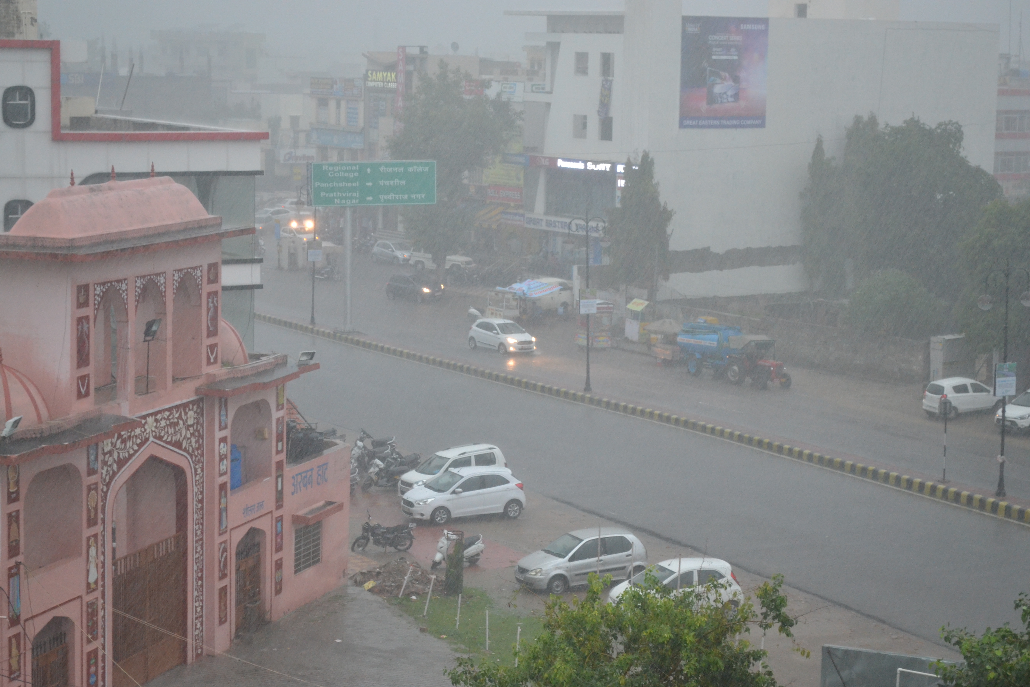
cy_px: 344
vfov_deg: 16.6
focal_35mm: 82
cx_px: 515
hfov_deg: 24.6
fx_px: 2360
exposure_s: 1/125
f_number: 5.6
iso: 1800
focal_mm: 55
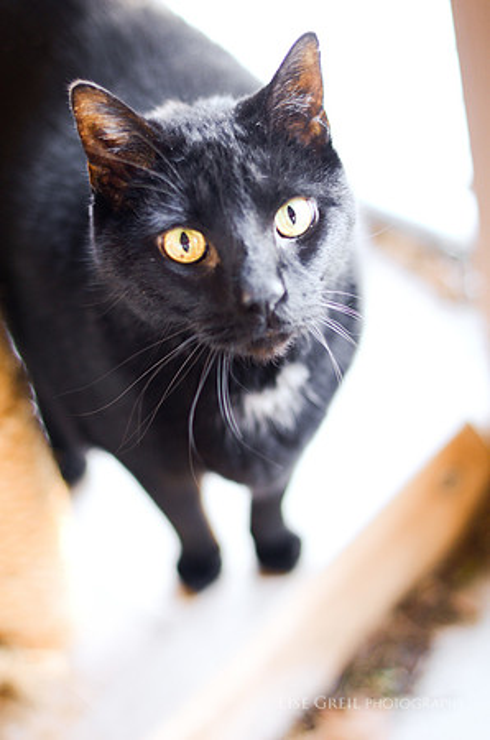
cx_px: 245
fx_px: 1538
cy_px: 370
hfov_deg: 18.1
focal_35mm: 75
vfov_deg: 27.0
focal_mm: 50
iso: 500
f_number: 1.8
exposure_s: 1/125
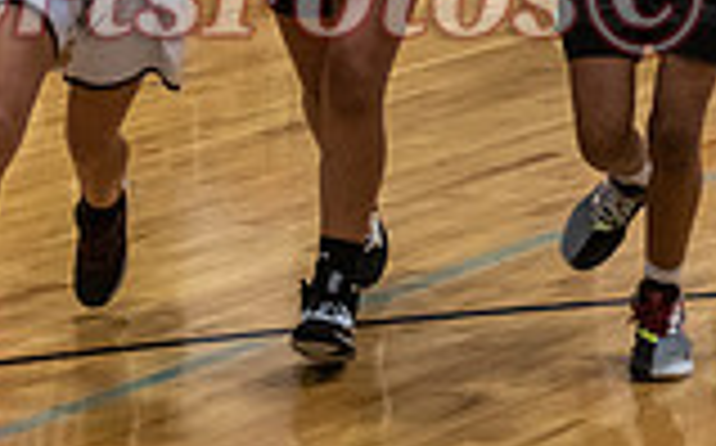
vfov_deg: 5.5
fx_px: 4639
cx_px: 239
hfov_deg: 8.8
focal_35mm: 238
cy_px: -104
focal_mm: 55
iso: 4000
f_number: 4
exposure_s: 1/500
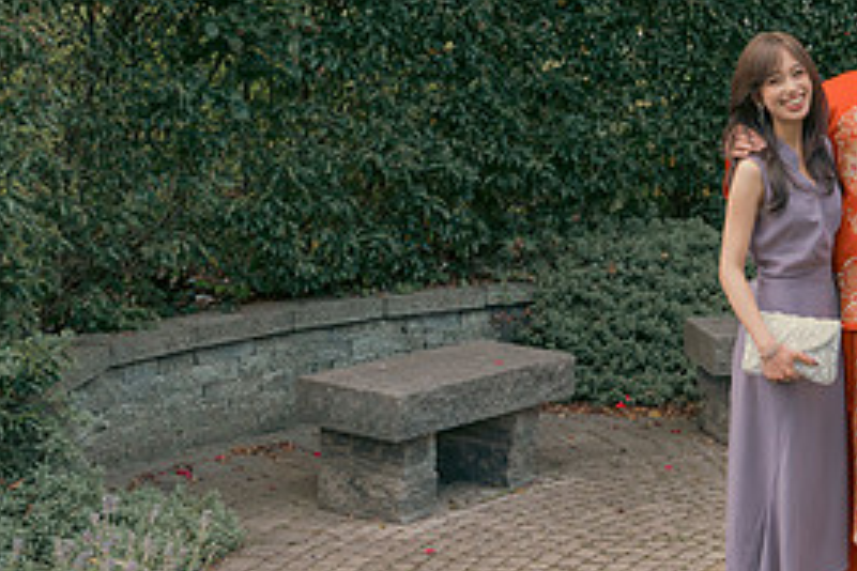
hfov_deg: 25.1
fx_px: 1809
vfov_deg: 17.8
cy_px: 98
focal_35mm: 76
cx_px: 899
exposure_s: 1/160
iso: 500
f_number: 5.6
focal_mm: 35
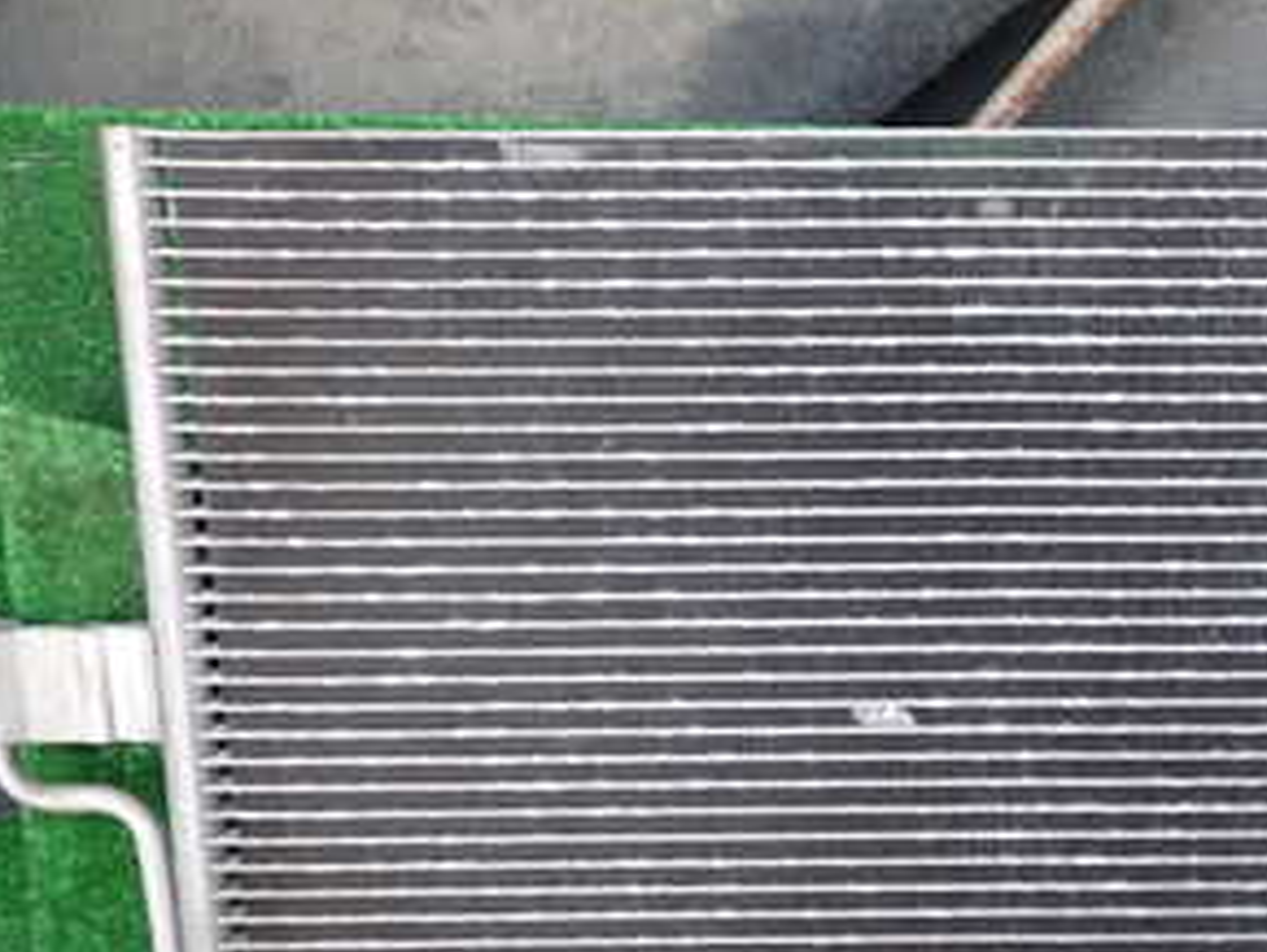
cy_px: 799
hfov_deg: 30.5
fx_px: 2271
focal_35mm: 62
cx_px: 1005
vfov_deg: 23.2
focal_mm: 5.4
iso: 160
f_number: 2.3
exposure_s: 1/60
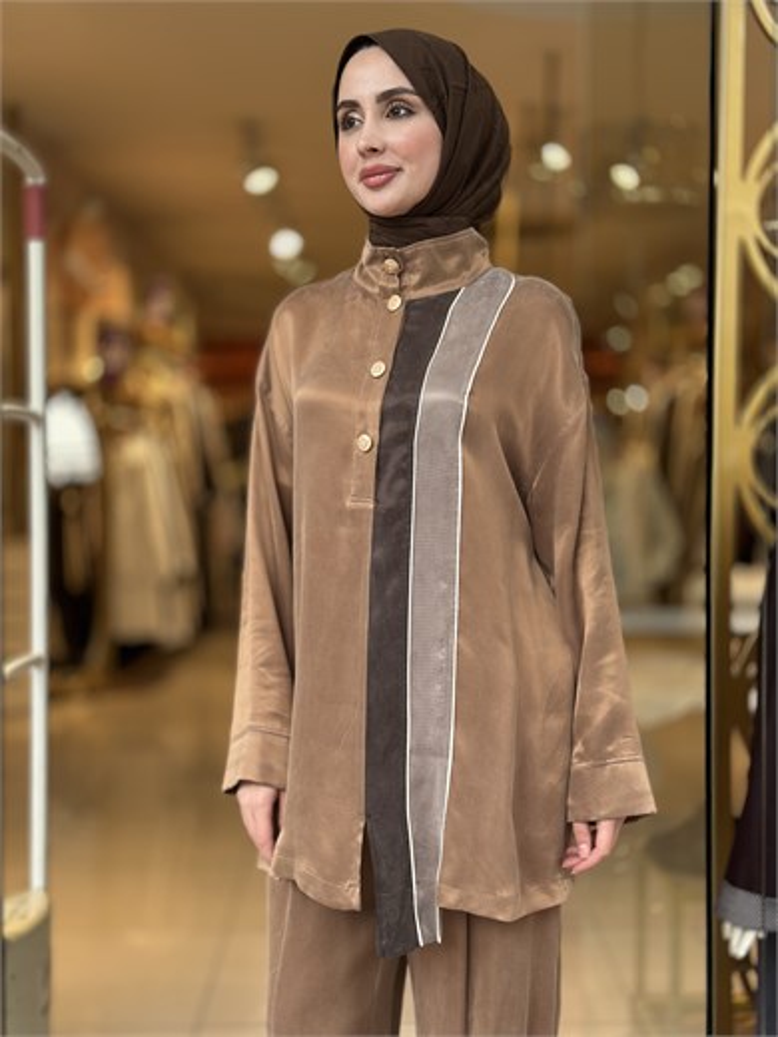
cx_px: 389
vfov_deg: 39.7
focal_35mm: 48
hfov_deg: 30.3
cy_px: 518
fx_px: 1438
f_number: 1.78
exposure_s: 1/158
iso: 100
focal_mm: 6.86
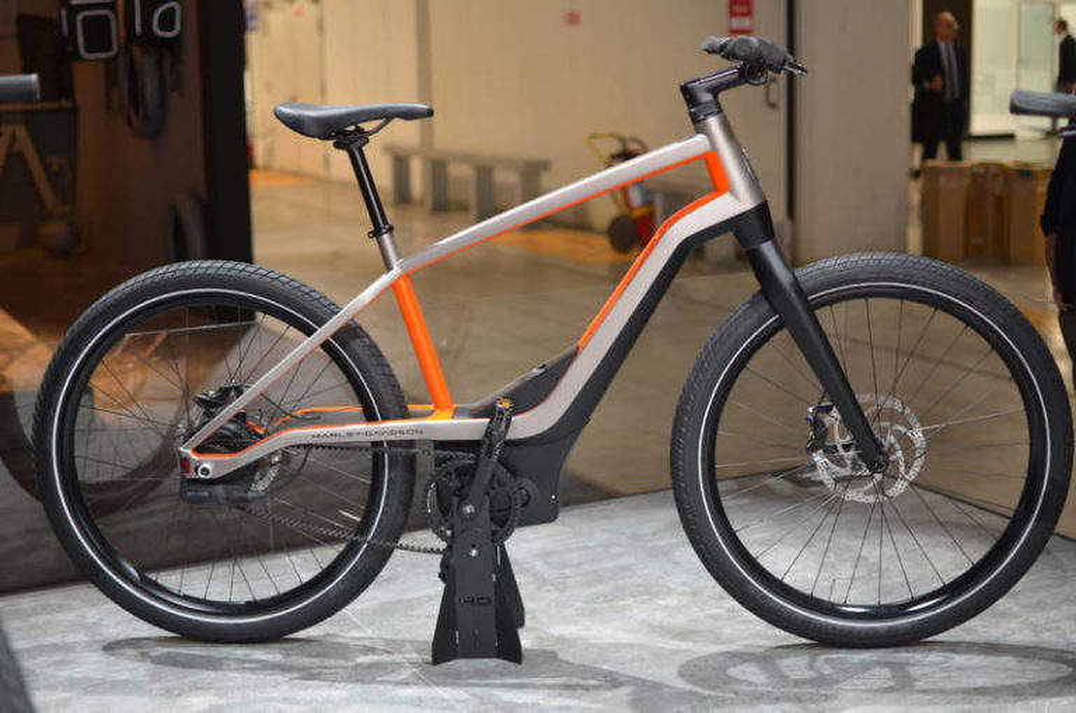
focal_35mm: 52
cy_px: 356
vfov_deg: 25.7
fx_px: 1566
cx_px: 538
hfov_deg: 37.9
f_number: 1.8
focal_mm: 35
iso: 320
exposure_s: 1/250
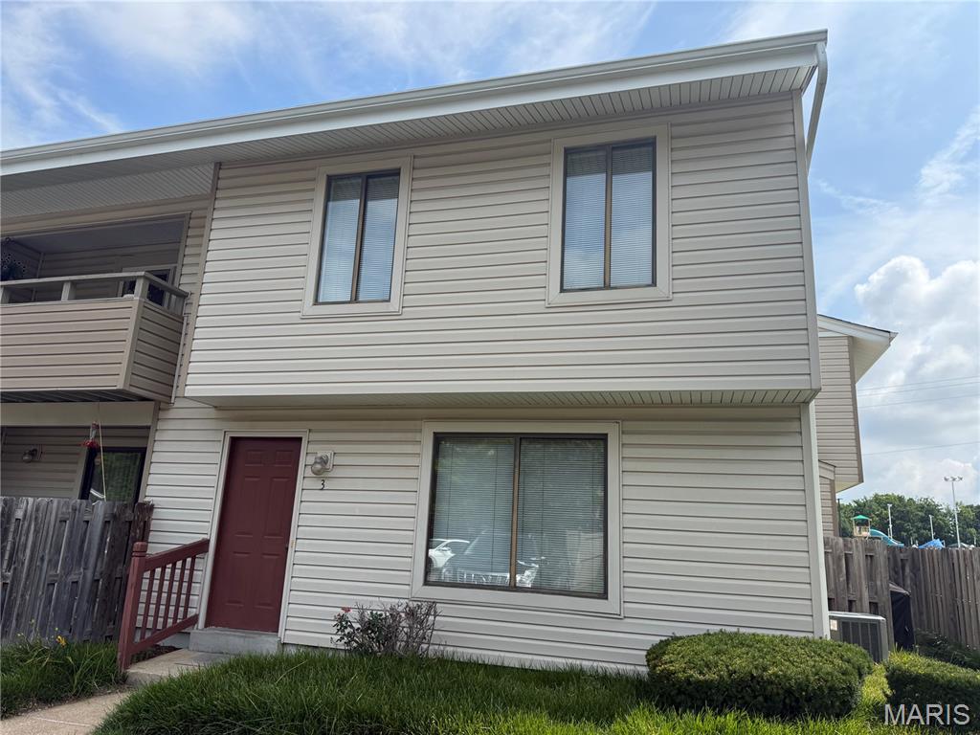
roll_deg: -2.8
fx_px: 679
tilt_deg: +14.0
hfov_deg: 71.6
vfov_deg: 56.8
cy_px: 368
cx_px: 490
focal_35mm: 24
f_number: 1.78
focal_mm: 6.76
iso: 100
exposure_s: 1/4975
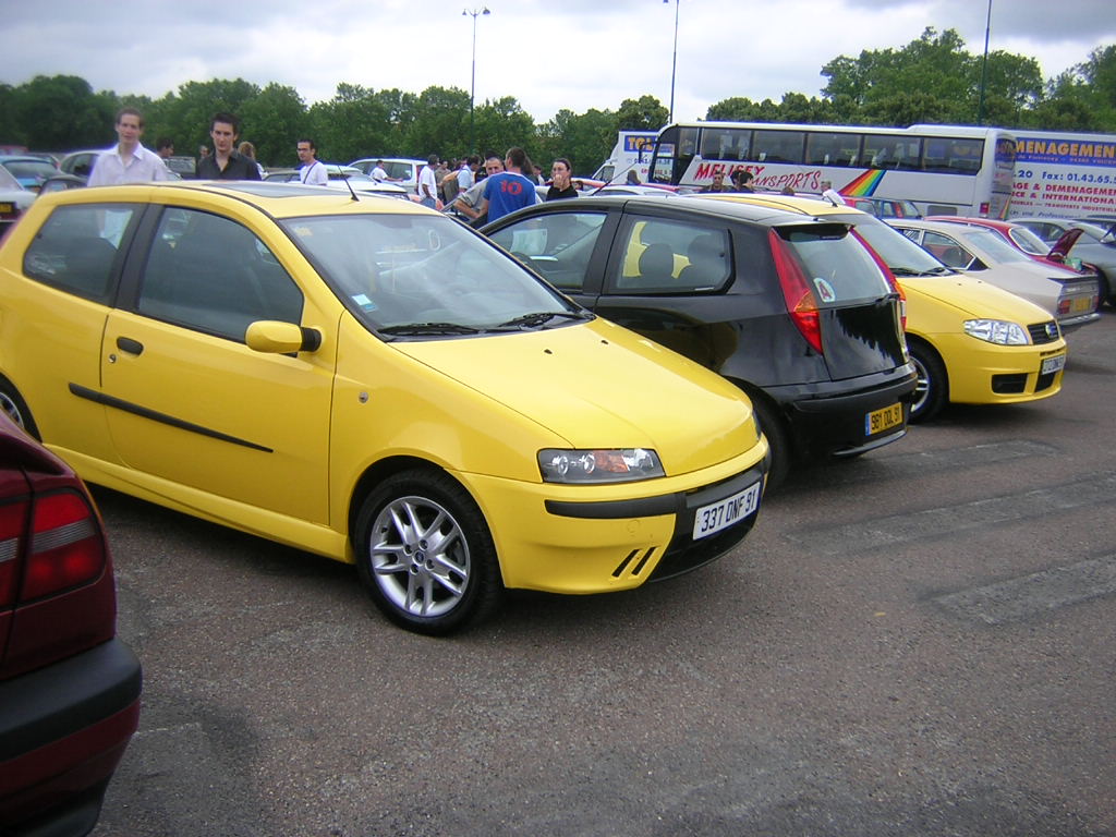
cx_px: 558
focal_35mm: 36
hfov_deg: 51.4
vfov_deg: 39.7
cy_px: 418
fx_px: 1161
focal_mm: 4.7
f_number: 2.6
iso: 100
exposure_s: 1/342
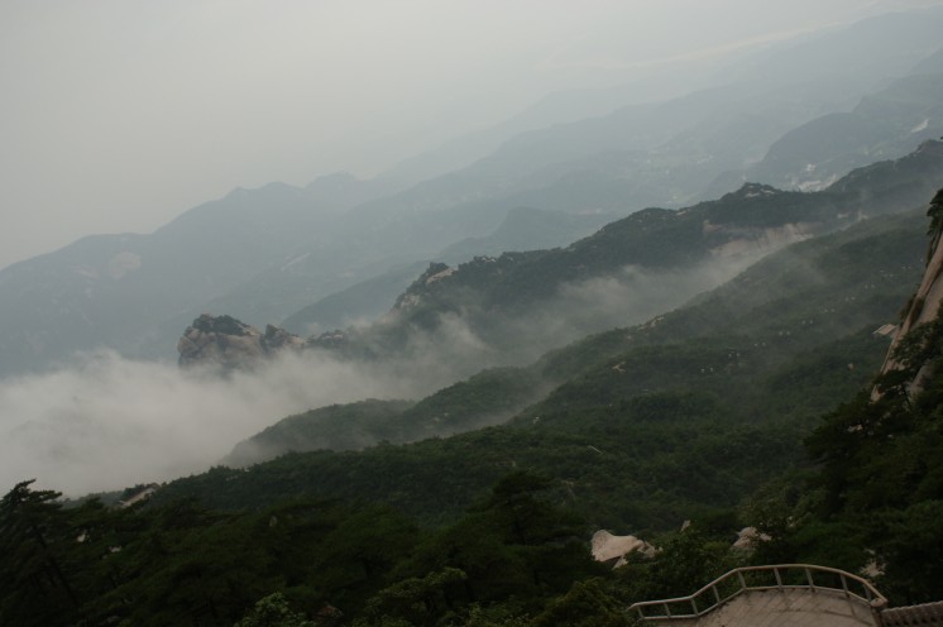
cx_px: 472
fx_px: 1021
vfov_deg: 34.1
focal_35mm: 39
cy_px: 314
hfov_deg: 49.6
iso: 160
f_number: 4.5
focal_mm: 26
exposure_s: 1/50
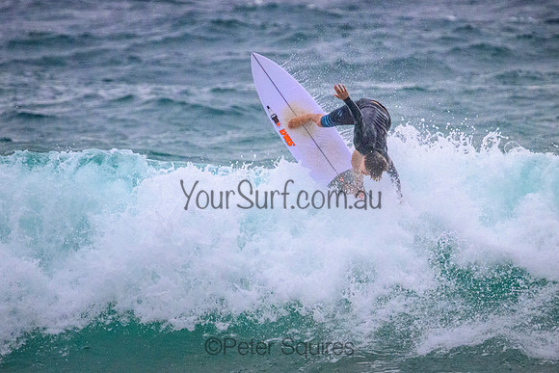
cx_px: 290
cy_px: 183
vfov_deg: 1.7
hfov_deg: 2.6
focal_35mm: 787
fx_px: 12230
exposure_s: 1/1250
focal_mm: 650
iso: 5600
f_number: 11
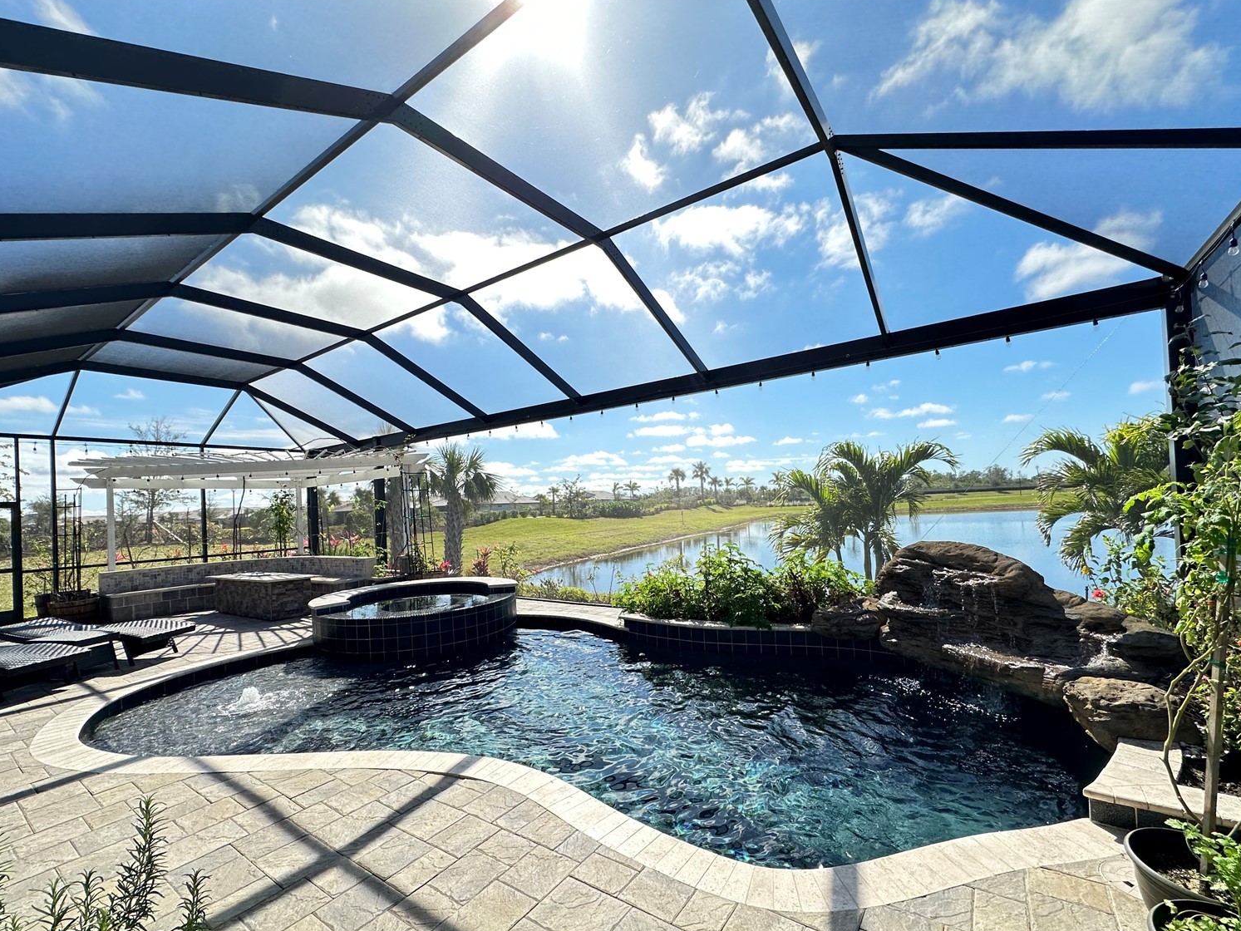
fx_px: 538
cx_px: 636
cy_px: 494
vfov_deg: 81.7
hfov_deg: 98.1
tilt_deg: +0.6
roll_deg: +2.9
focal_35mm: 15
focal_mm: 2.22
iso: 40
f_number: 2.2
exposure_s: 1/387
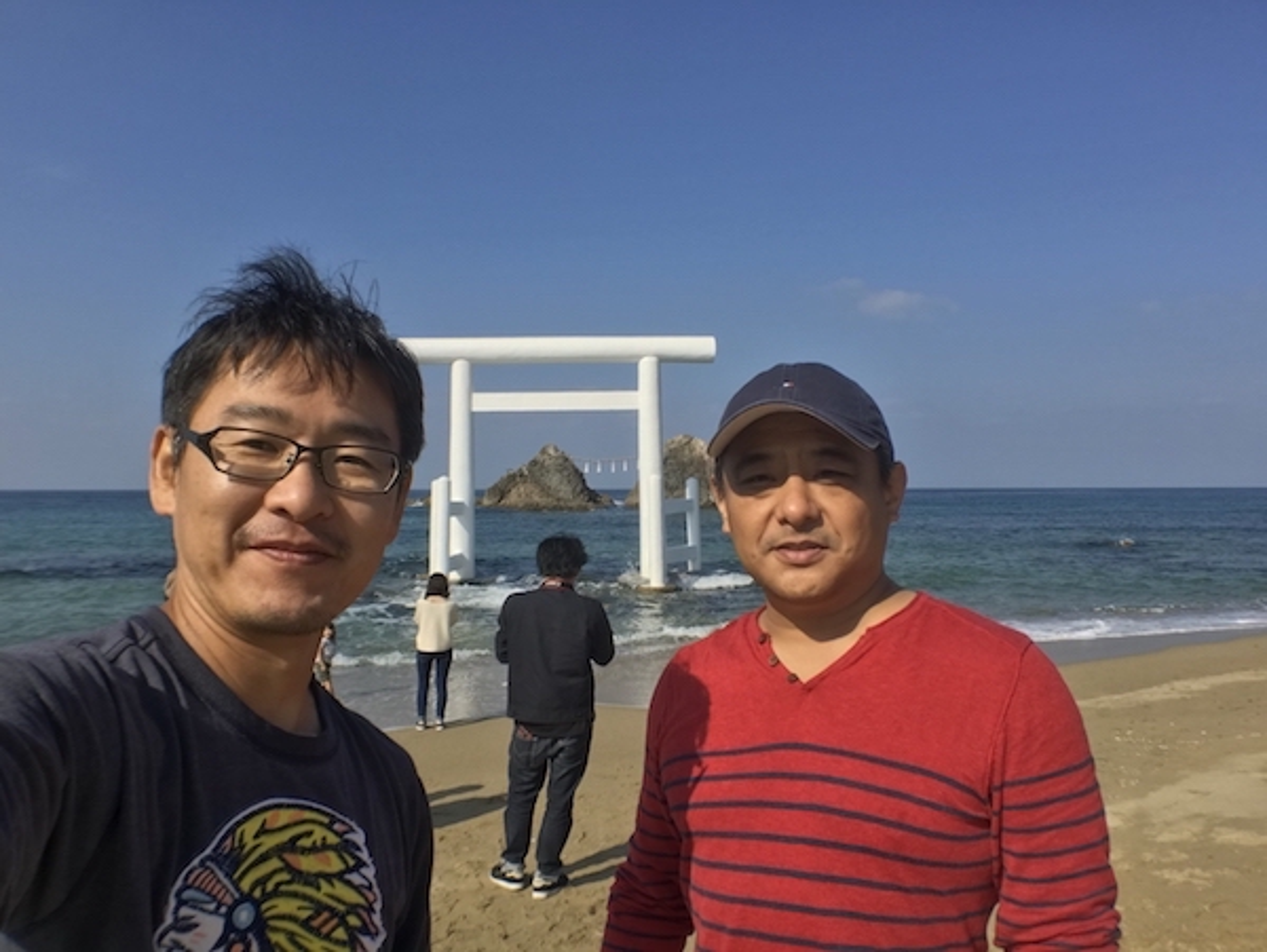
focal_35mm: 32
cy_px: 476
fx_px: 1172
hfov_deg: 56.8
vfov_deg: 44.2
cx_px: 634
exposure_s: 1/935
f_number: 2.2
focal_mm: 2.87
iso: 25
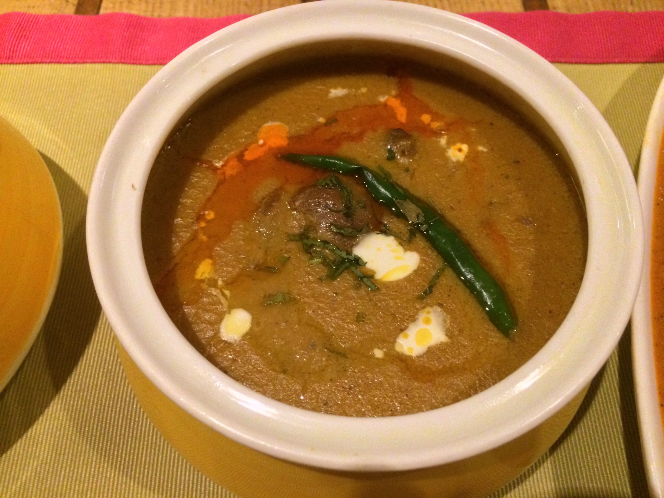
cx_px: 332
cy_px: 249
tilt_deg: -63.1
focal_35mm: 29
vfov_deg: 48.2
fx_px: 556
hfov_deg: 61.7
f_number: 2.2
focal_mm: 4.15
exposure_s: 1/17
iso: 500
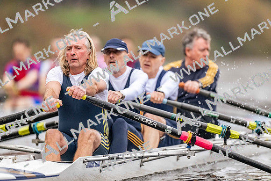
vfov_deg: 2.3
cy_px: 90
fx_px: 4518
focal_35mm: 600
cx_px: 136
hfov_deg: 3.4
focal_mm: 600
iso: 4500
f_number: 4
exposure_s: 1/2500
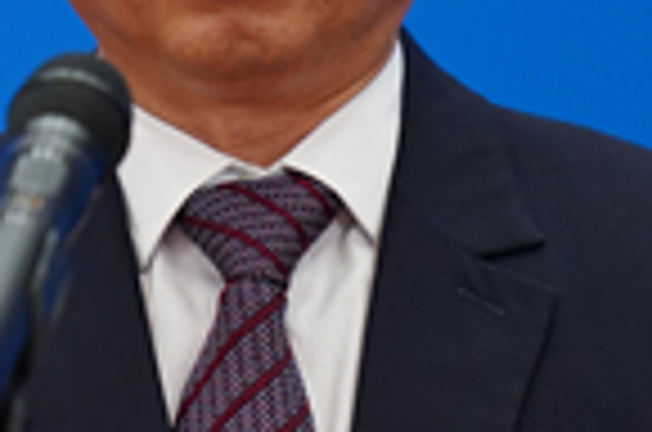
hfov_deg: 1.4
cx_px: -162
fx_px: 27450
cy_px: 117
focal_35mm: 1519
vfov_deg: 0.9
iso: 3200
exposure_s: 1/1250
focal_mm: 400
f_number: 2.8
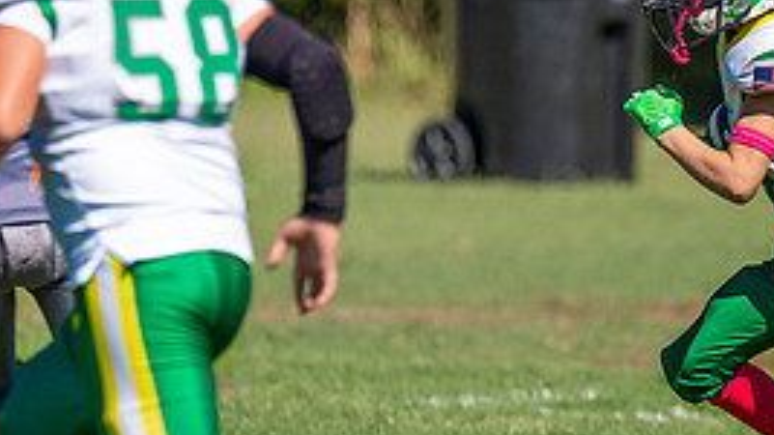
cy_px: 263
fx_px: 20599
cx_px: 839
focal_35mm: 1004
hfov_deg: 2.2
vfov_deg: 1.2
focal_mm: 200
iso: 160
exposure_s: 1/3200
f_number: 2.8
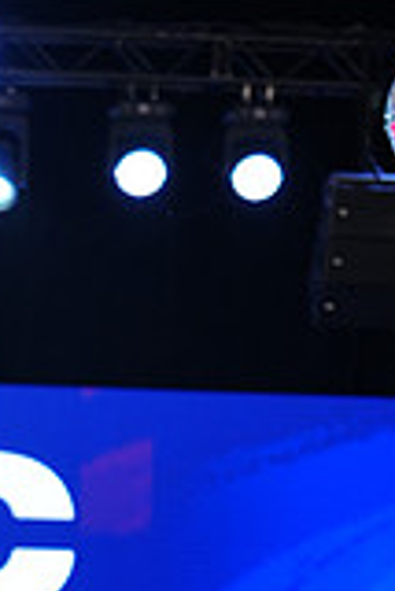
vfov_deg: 9.1
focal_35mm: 218
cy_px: 935
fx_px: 3580
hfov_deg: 6.2
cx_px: -198
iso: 320
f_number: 2
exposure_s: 1/400
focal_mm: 60
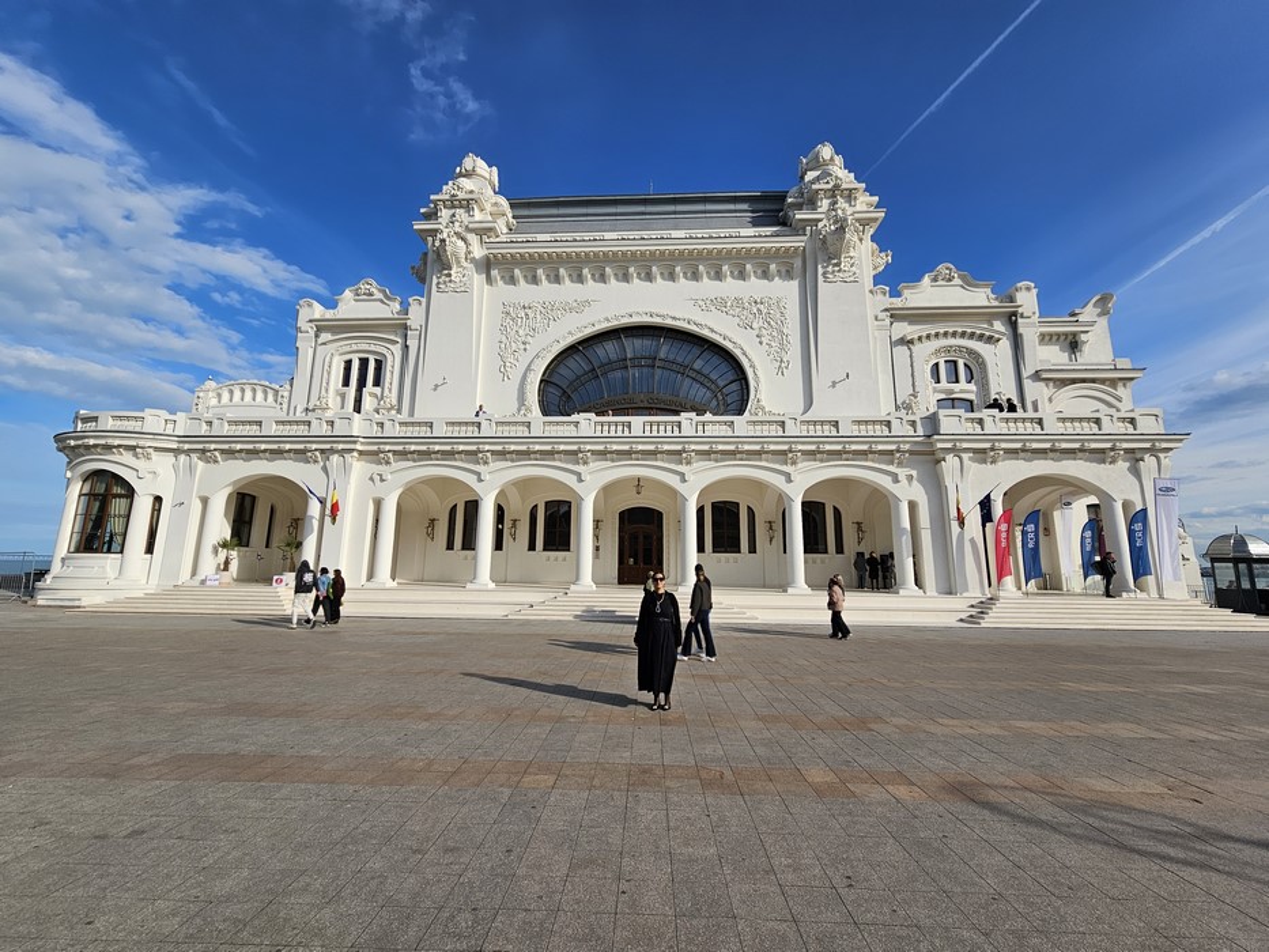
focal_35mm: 13
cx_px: 634
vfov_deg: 89.9
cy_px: 476
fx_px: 477
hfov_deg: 106.2
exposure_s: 1/3363
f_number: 2.2
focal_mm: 2.2
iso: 50
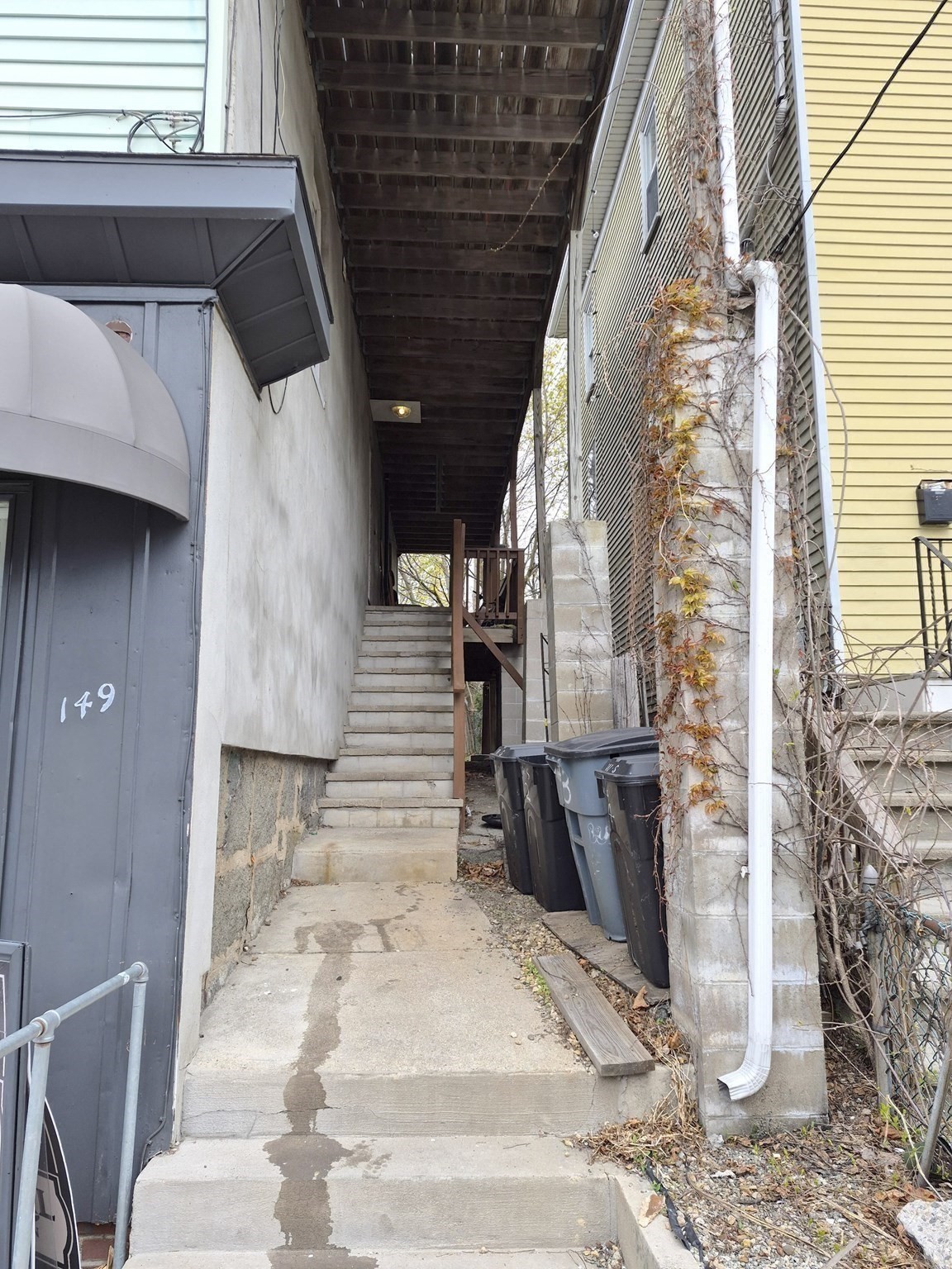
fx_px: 843
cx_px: 476
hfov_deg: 58.9
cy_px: 634
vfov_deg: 73.9
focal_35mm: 23
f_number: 1.8
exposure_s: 1/2656
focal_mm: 5.4
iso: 80
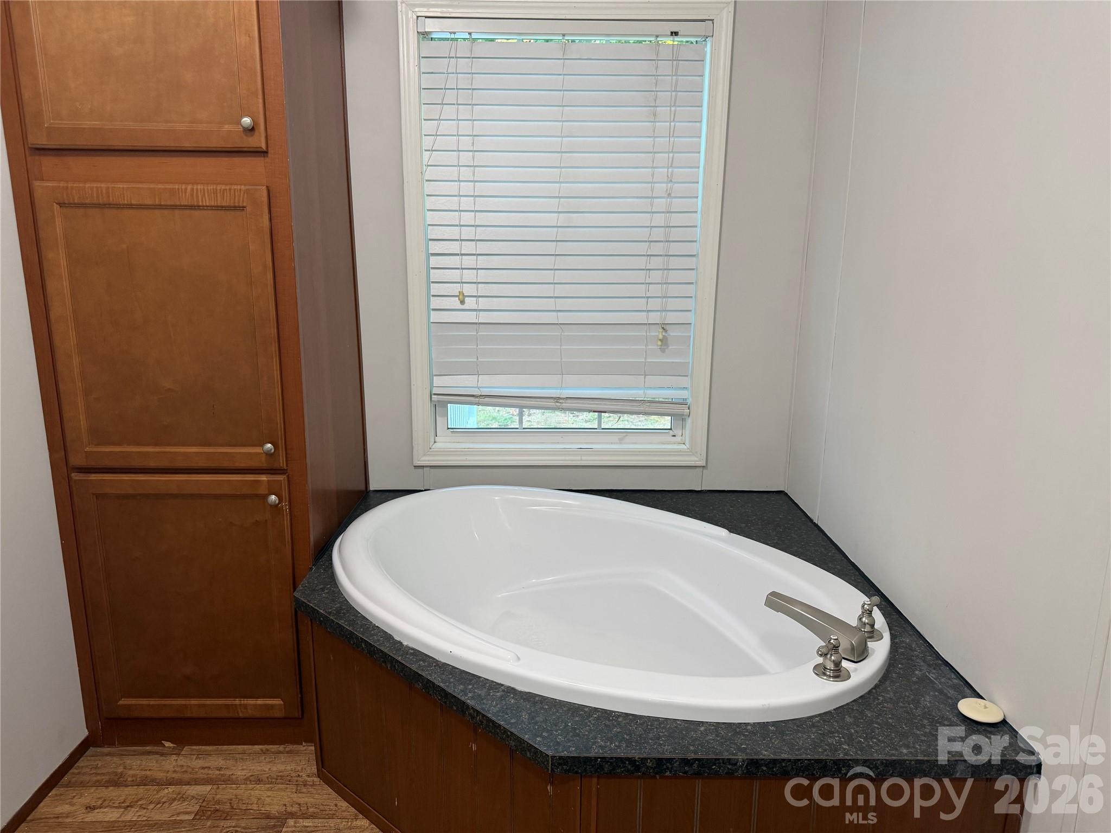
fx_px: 770
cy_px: 416
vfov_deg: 56.8
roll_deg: +0.0
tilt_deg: -13.2
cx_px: 556
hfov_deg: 71.6
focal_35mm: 24
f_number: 1.78
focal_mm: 6.76
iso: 250
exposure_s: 1/60
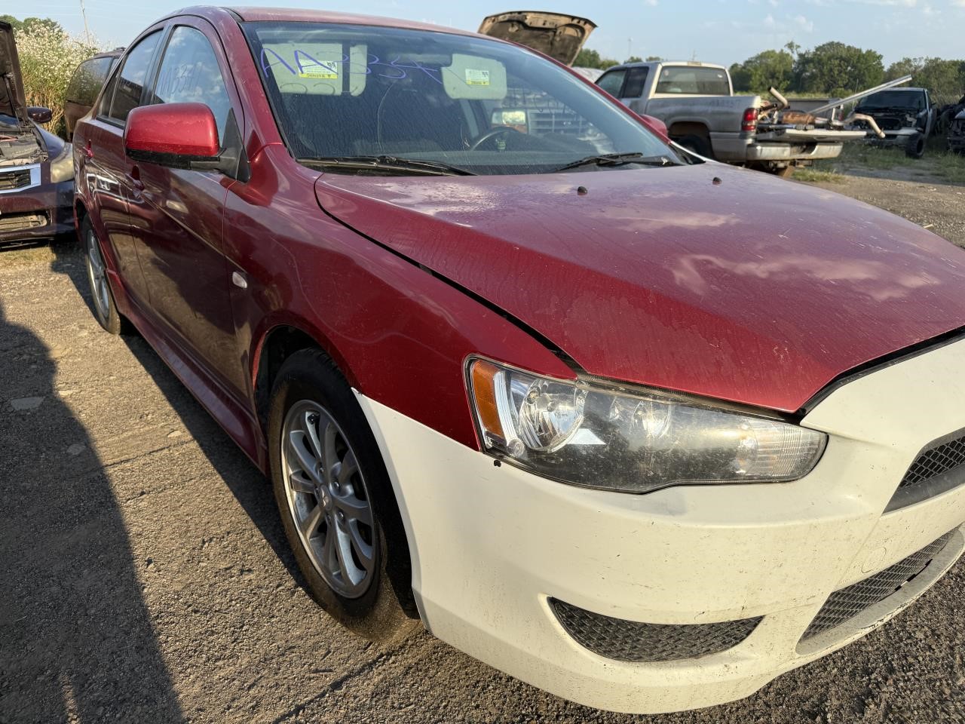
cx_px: 482
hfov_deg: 71.6
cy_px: 362
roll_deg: -1.0
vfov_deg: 56.8
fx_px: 669
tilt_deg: -21.6
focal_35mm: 24
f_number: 1.78
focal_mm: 6.76
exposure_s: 1/2907
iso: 80
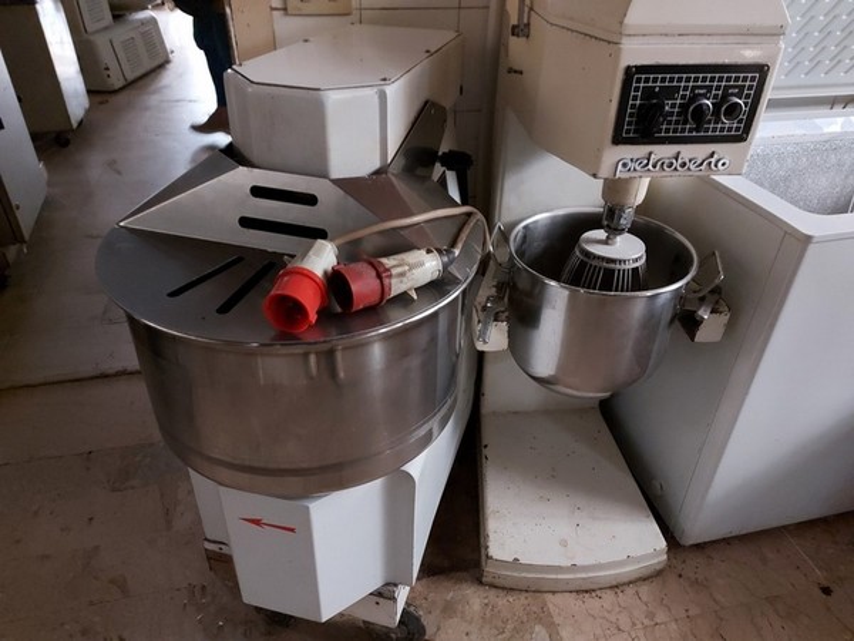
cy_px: 320
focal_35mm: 24
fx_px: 592
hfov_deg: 71.6
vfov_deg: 56.8
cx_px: 427
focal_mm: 5.23
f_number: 1.8
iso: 800
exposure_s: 1/20
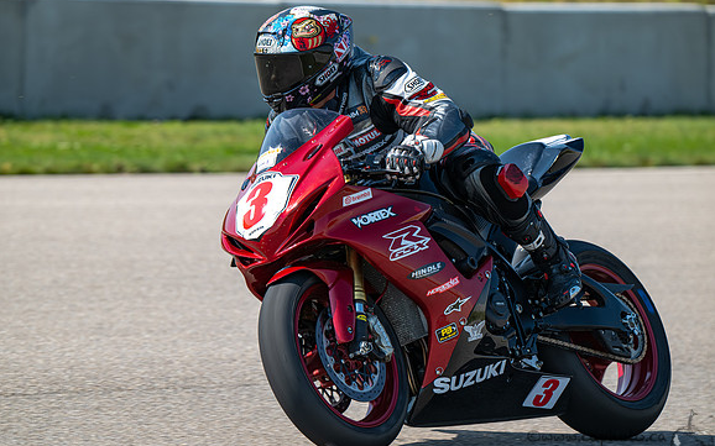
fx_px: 5981
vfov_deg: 4.3
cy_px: 223
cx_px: 358
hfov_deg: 6.8
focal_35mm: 307
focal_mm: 300
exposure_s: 1/1250
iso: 160
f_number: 6.3
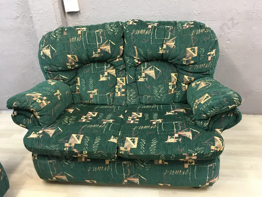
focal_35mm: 29
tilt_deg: -23.9
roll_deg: +1.9
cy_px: 98
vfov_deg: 48.2
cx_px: 131
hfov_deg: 61.7
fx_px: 219
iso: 80
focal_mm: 4.15
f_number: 2.2
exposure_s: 1/17
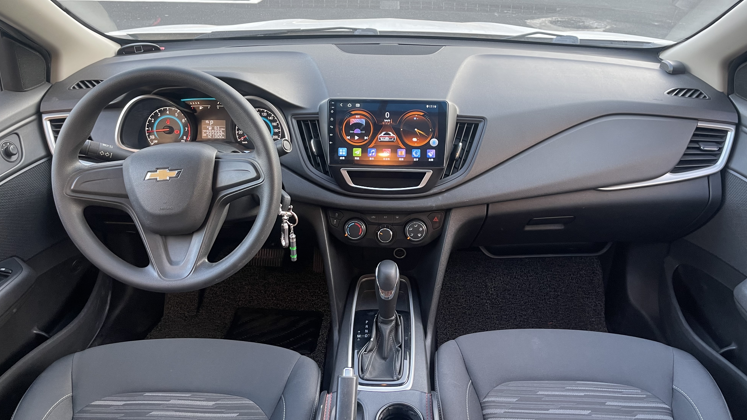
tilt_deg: -30.4
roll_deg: -1.3
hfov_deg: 67.9
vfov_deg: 41.5
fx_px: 555
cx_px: 376
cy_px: 208
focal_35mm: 28
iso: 125
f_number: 1.6
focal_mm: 5.1
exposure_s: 1/68
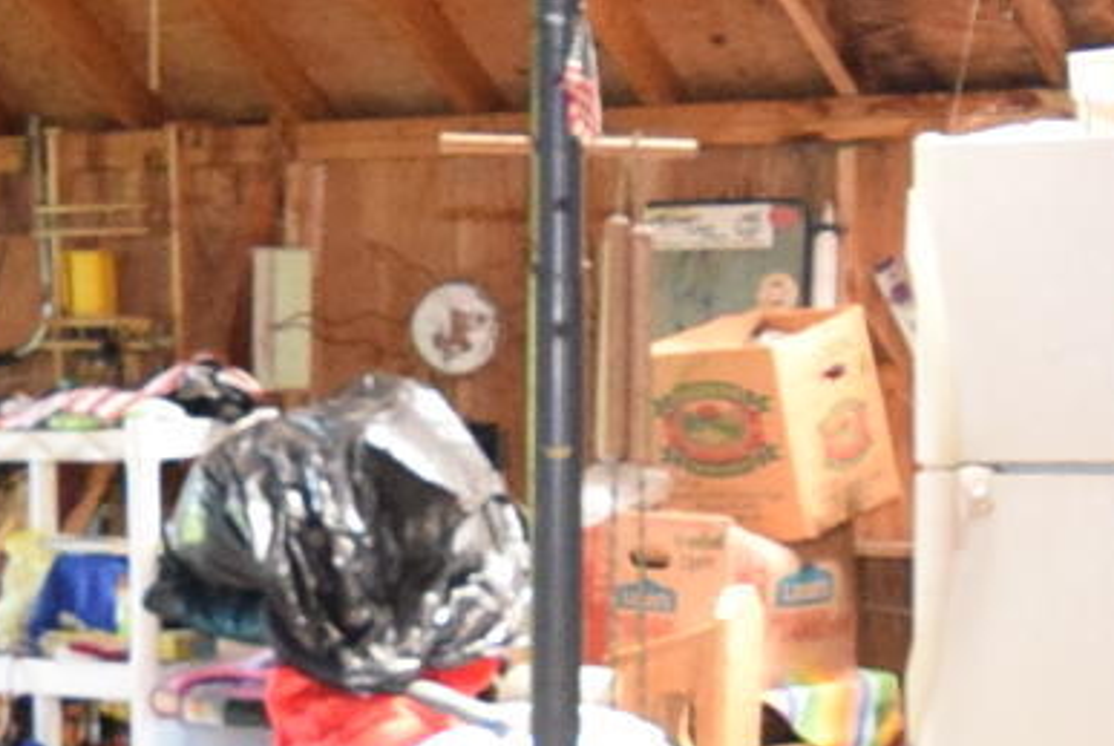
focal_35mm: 116
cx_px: -17
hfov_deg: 17.2
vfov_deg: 11.8
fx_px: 3594
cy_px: 573
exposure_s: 1/60
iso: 2500
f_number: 3.5
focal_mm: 10
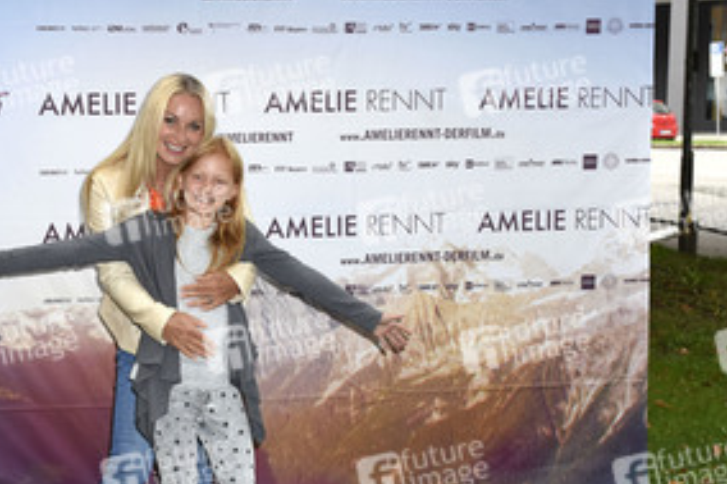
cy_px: 279
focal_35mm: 62
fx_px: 1251
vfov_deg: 21.9
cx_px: 201
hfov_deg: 31.9
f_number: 6.3
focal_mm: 26
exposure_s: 1/160
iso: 500
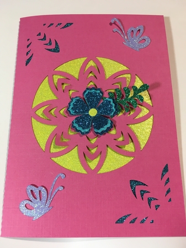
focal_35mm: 29
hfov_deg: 48.2
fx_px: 208
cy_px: 124
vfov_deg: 61.7
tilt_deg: -50.7
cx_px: 93
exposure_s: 1/33
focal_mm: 4.15
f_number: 2.2
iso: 50
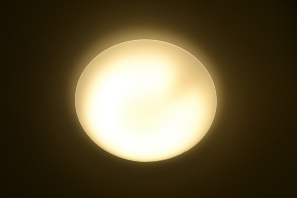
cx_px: 148
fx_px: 371
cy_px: 99
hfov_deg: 43.6
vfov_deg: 29.9
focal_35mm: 45
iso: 180
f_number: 5.6
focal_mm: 30
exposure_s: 1/125
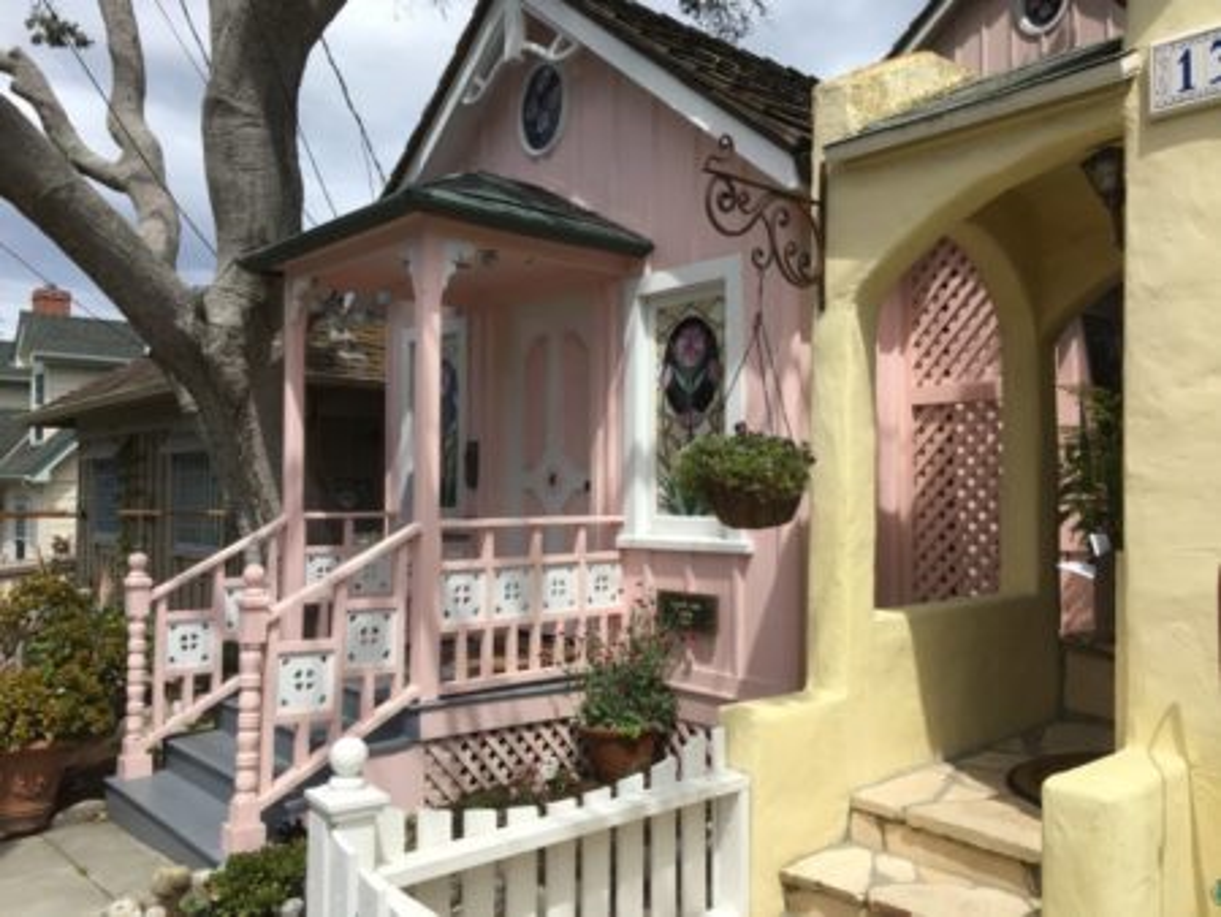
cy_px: 458
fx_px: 1023
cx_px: 610
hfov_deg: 61.6
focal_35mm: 29
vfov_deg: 48.3
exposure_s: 1/1876
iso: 25
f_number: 2.2
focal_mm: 4.15
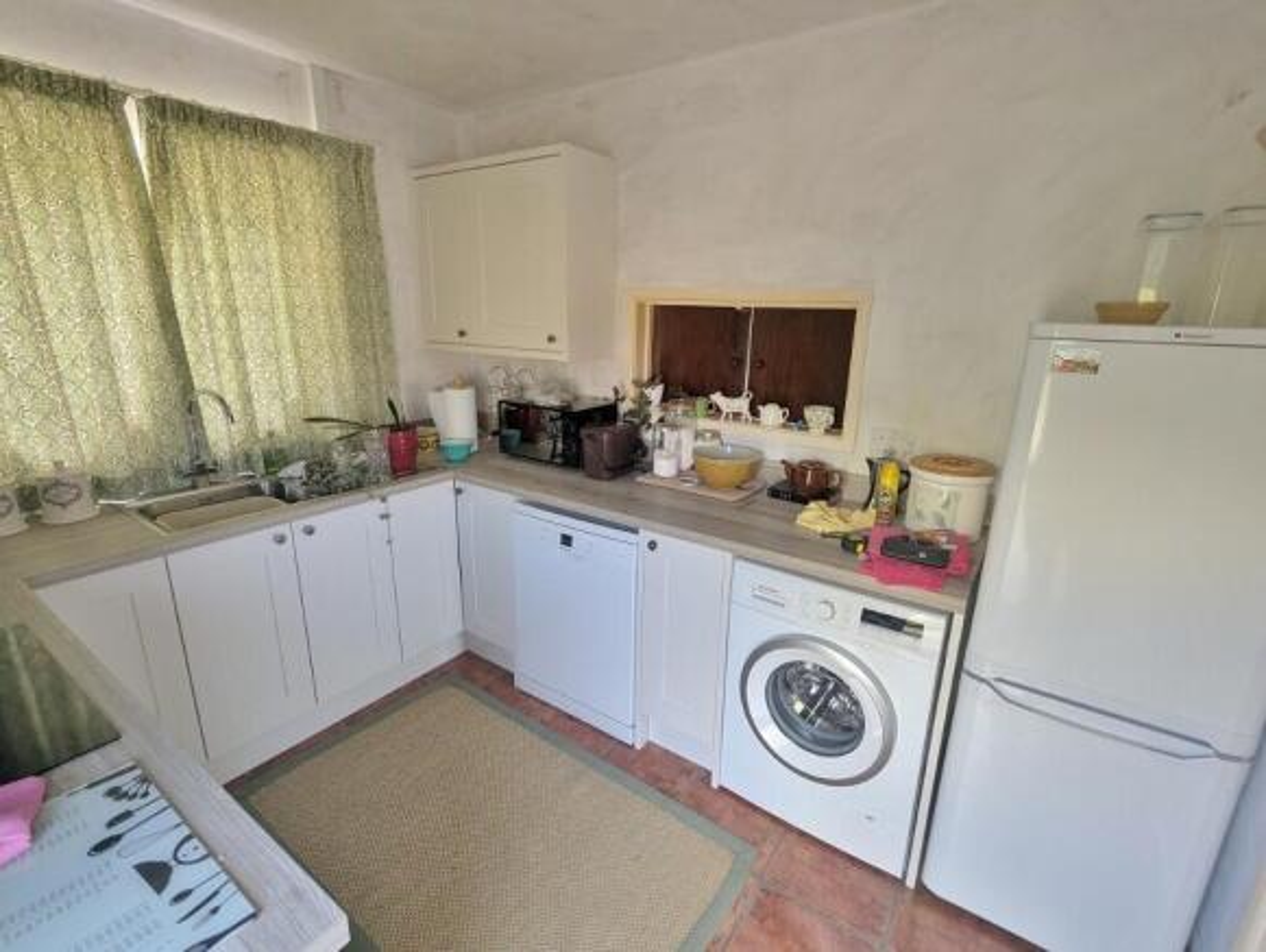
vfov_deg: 78.2
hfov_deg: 94.4
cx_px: 633
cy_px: 476
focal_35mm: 16
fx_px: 586
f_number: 2.2
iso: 73
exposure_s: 1/34.1
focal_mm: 2.35
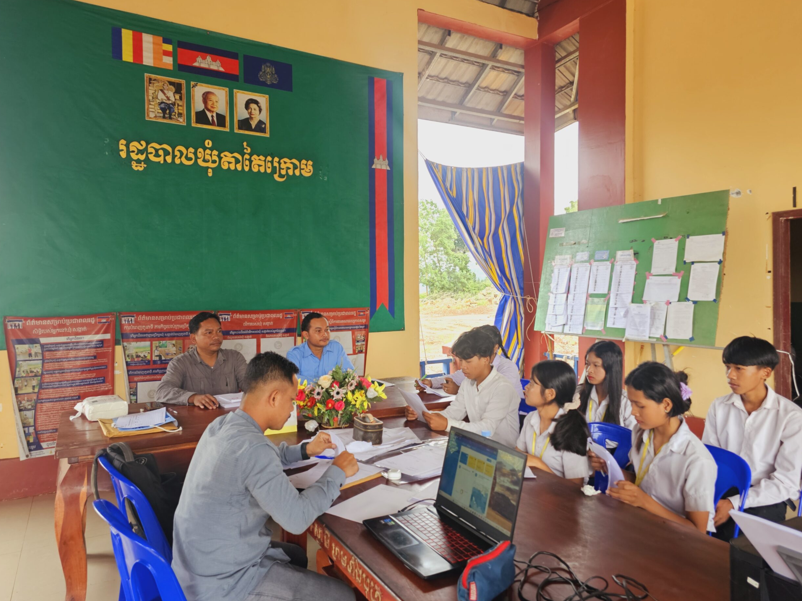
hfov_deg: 71.6
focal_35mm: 24
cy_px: 293
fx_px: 556
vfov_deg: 56.8
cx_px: 399
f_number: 1.7
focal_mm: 6.3
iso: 160
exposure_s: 1/180
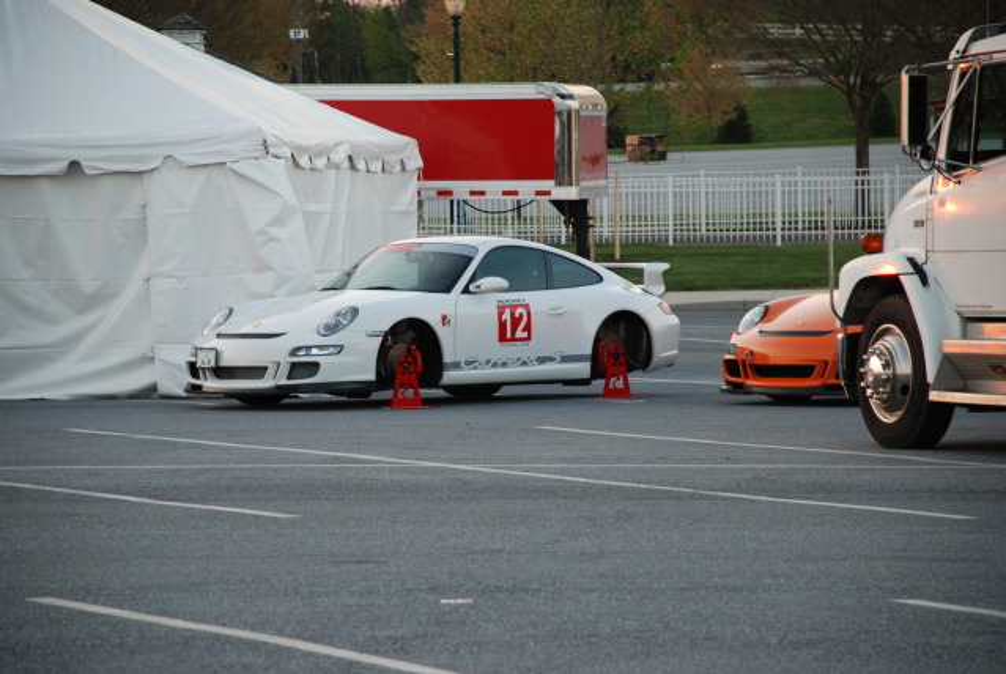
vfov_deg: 6.8
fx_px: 5666
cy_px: 337
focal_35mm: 202
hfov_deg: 10.1
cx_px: 503
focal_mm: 135
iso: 100
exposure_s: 1/20
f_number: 5.6
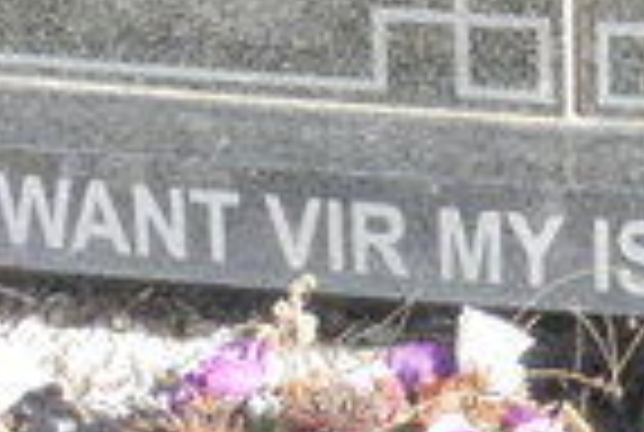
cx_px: 721
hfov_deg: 13.3
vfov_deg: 8.0
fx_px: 2707
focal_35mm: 151
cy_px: -788
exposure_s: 1/400
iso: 200
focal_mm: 4.6
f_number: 6.3
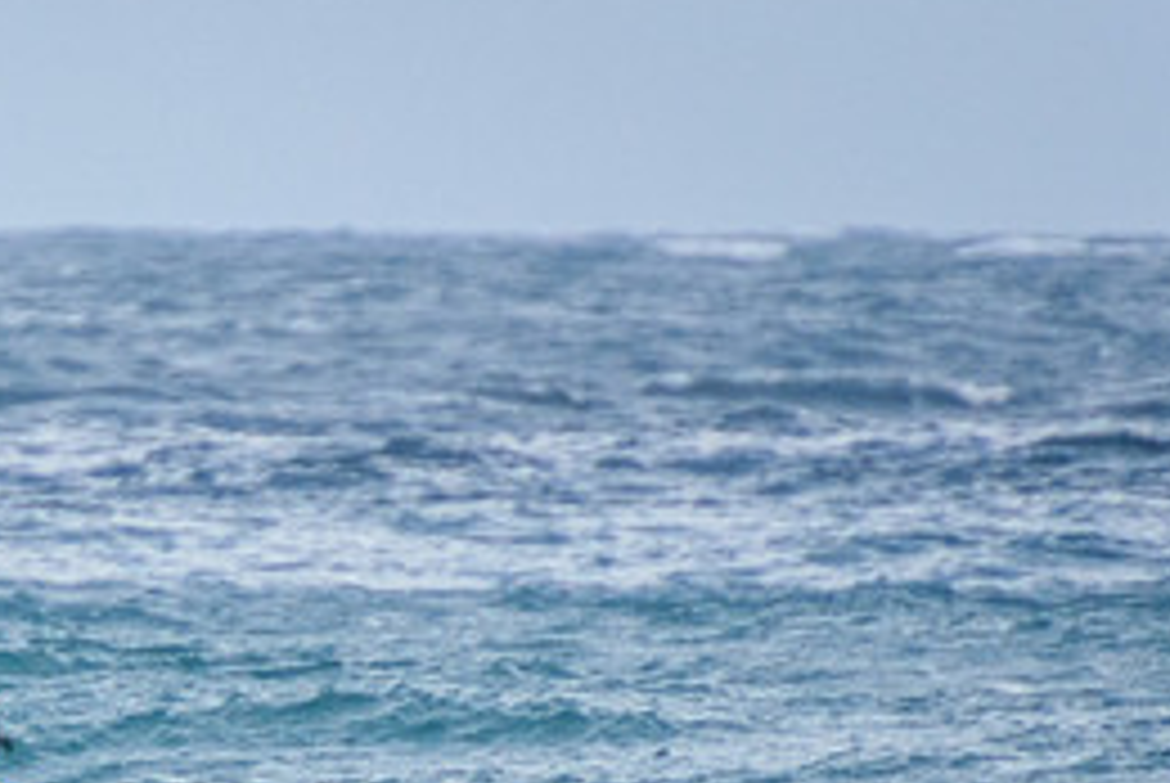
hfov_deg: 1.5
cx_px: -54
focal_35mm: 1370
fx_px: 44574
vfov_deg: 1.0
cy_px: 767
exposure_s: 1/1600
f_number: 5.6
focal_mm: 400
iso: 1000
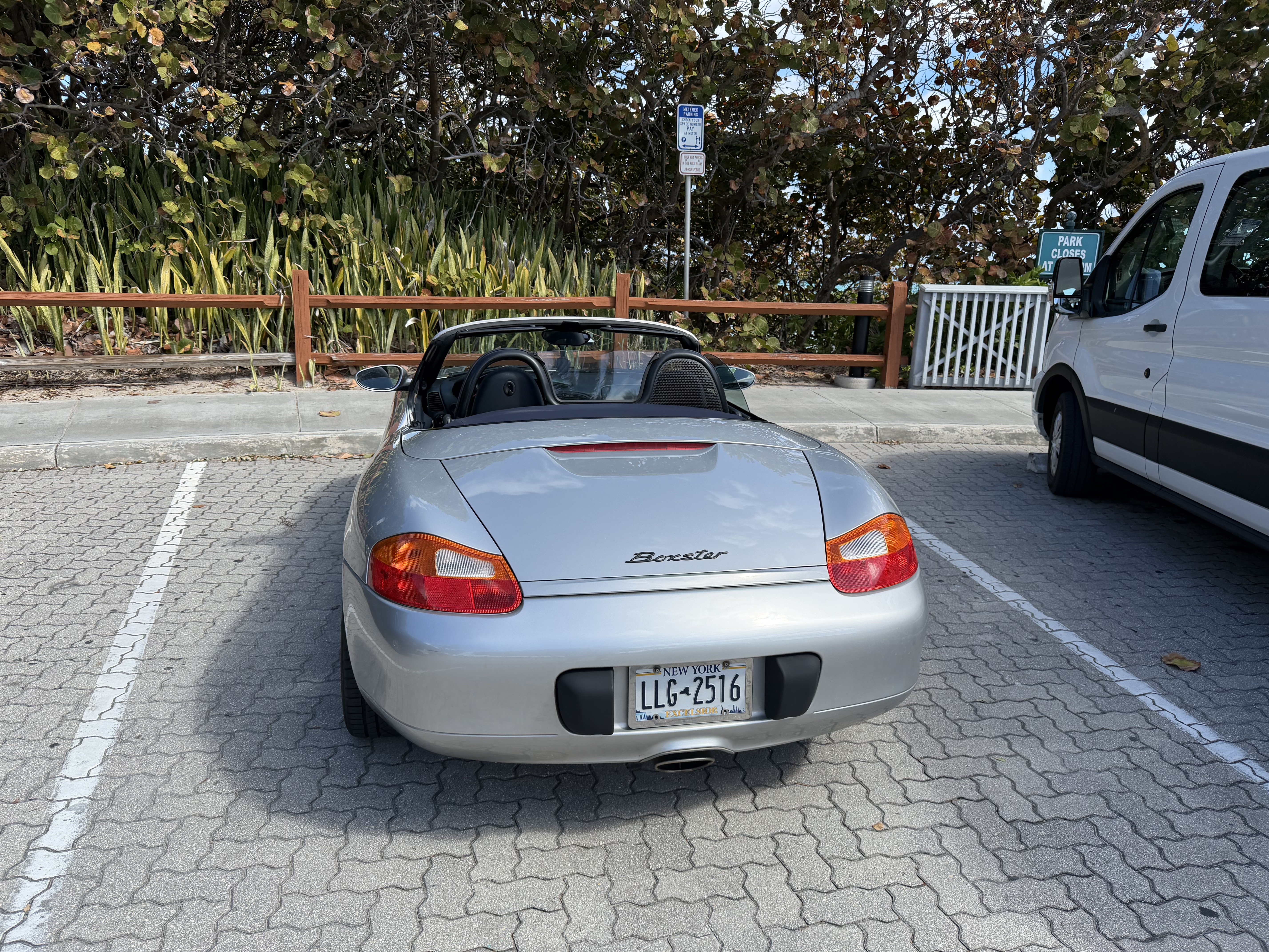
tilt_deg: -12.2
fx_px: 880
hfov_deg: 71.6
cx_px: 634
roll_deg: -1.3
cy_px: 476
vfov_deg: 56.8
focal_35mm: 24
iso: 100
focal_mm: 6.76
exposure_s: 1/3425
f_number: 1.78
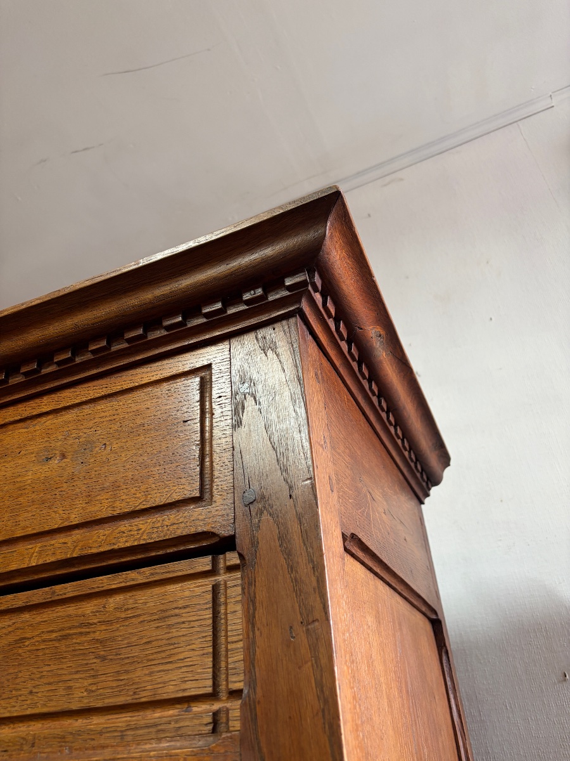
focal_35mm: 26
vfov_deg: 67.3
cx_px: 285
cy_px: 380
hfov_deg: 53.1
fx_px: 571
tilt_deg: +34.8
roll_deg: +4.6
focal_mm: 5.96
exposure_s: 1/50
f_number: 1.6
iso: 100
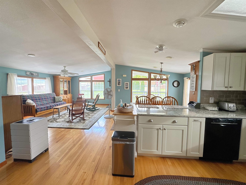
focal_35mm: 14
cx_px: 123
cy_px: 92
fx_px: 99
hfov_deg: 102.1
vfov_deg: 85.7
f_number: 2.2
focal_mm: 2.22
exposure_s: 1/120
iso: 125
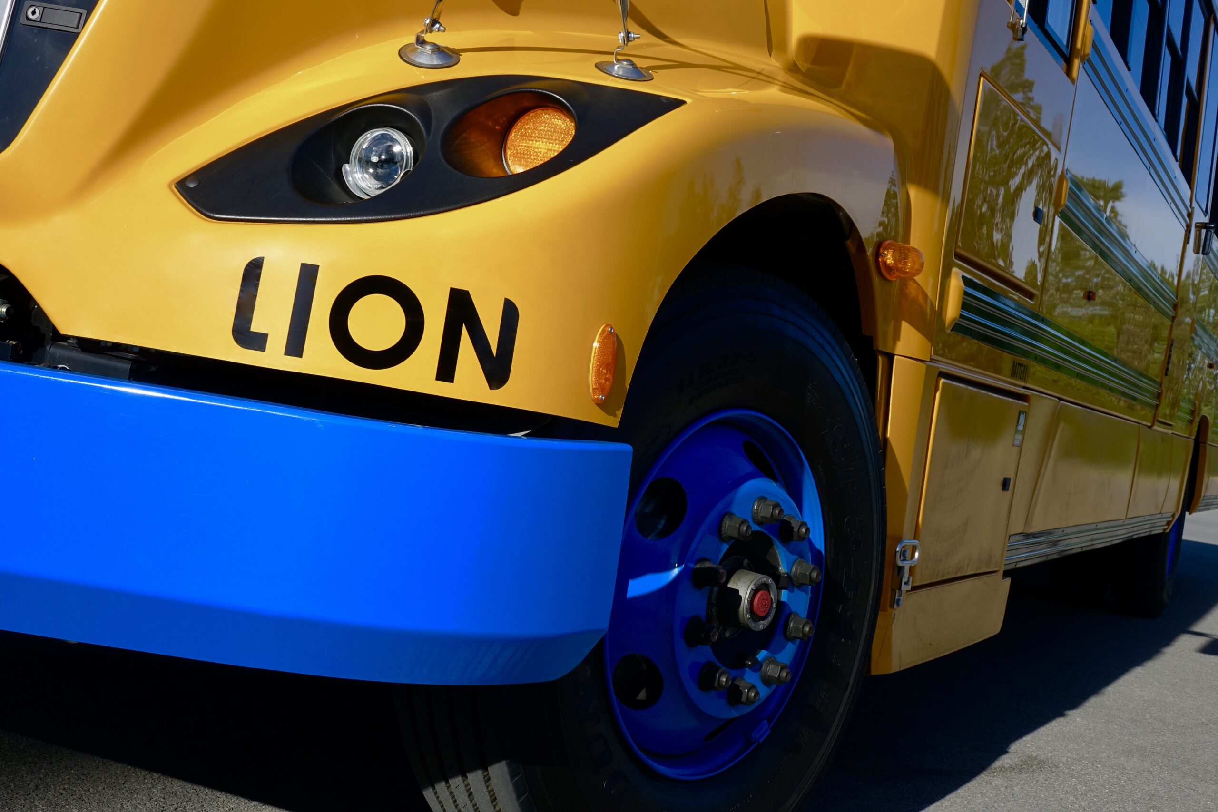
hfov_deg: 38.9
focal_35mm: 51
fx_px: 1725
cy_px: 406
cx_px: 609
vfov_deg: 26.5
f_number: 4.5
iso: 125
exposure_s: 1/800
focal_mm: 18.59
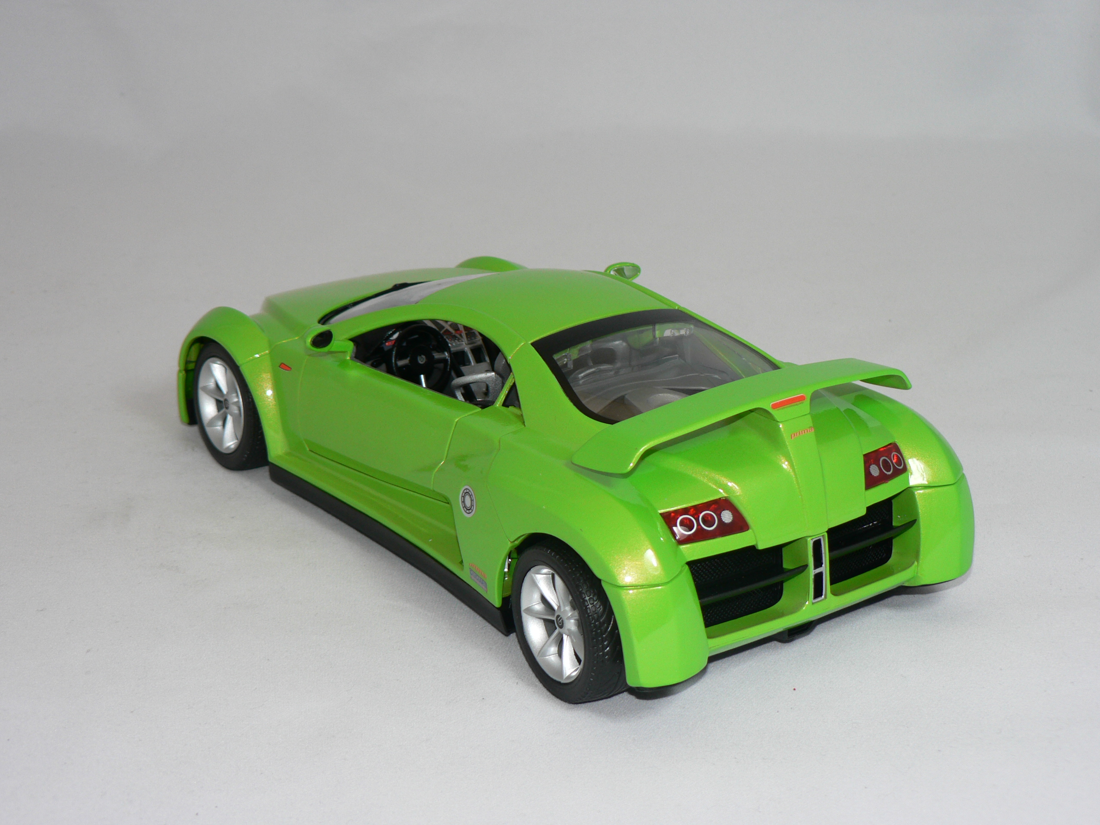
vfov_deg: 22.3
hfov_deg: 29.4
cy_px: 412
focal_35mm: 66
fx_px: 2097
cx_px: 550
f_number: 3.2
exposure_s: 1/60
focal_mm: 11
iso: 80
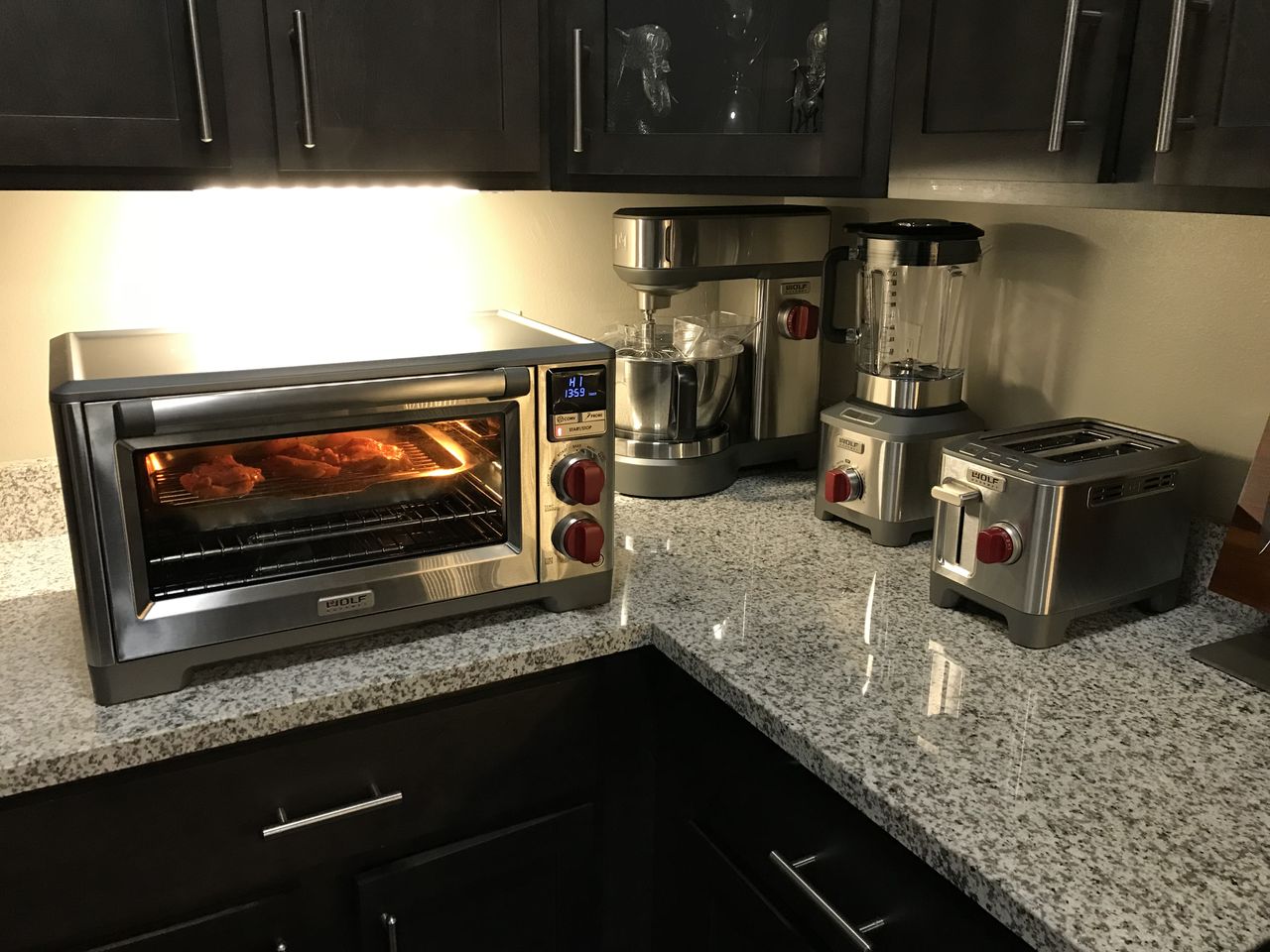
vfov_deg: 49.7
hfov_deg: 63.4
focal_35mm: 28
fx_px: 1027
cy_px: 476
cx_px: 635
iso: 50
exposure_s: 1/15
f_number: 1.8
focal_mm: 3.99
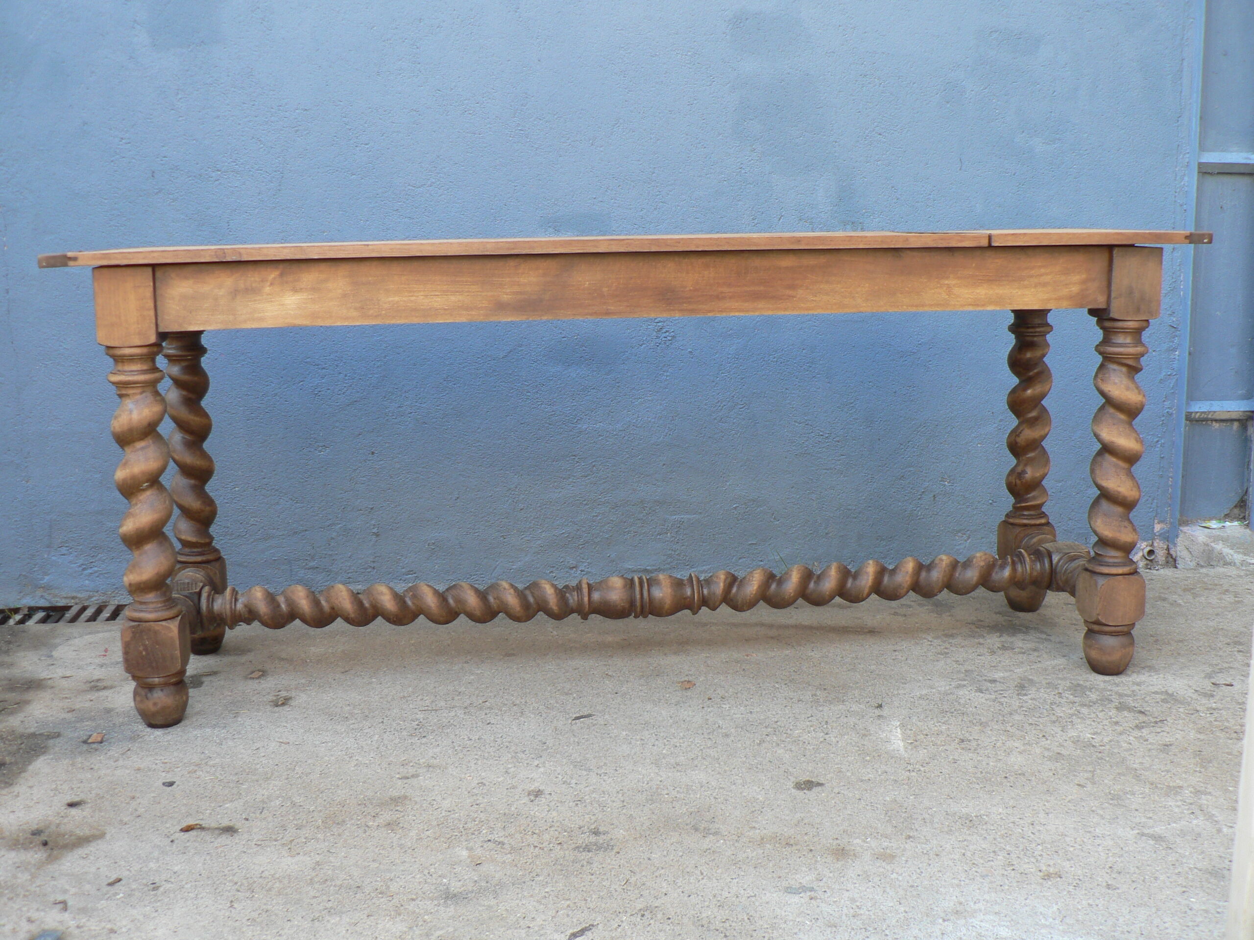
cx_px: 627
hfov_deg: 51.4
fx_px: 1304
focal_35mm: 36
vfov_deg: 39.7
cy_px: 470
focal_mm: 6
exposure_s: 1/40
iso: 80
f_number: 2.8
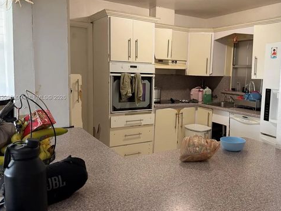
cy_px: 98
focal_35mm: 32
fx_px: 260
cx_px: 180
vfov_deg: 44.1
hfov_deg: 56.0
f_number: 1.78
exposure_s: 1/60
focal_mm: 6.76
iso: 250
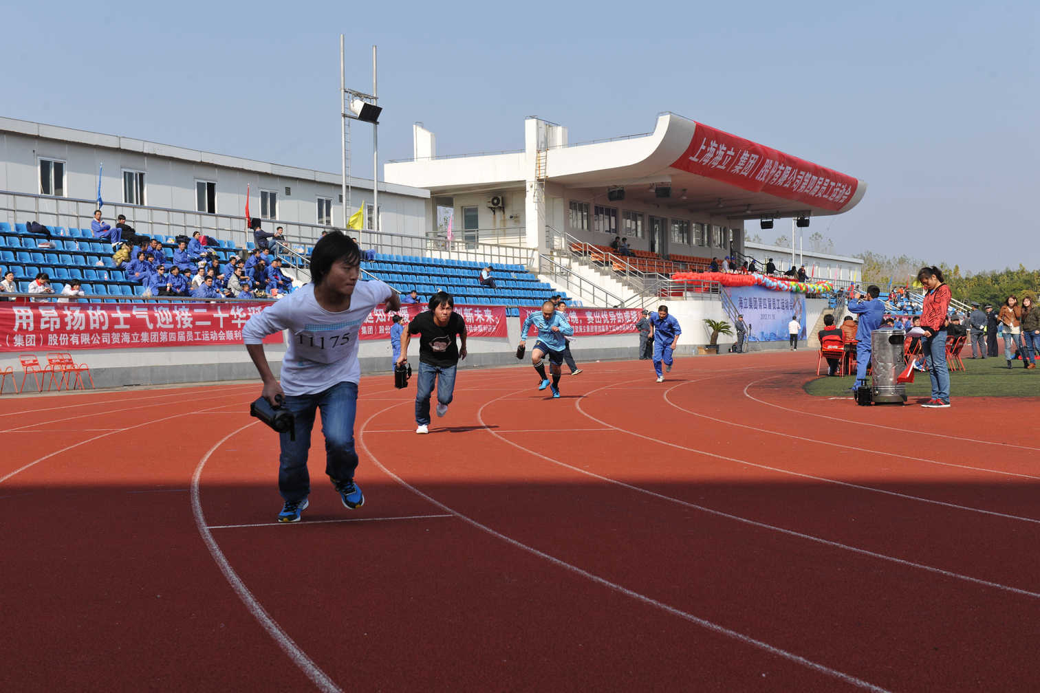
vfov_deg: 27.0
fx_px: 1444
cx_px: 520
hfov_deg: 39.6
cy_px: 346
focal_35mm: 50
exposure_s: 1/400
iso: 200
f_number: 8
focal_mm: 50
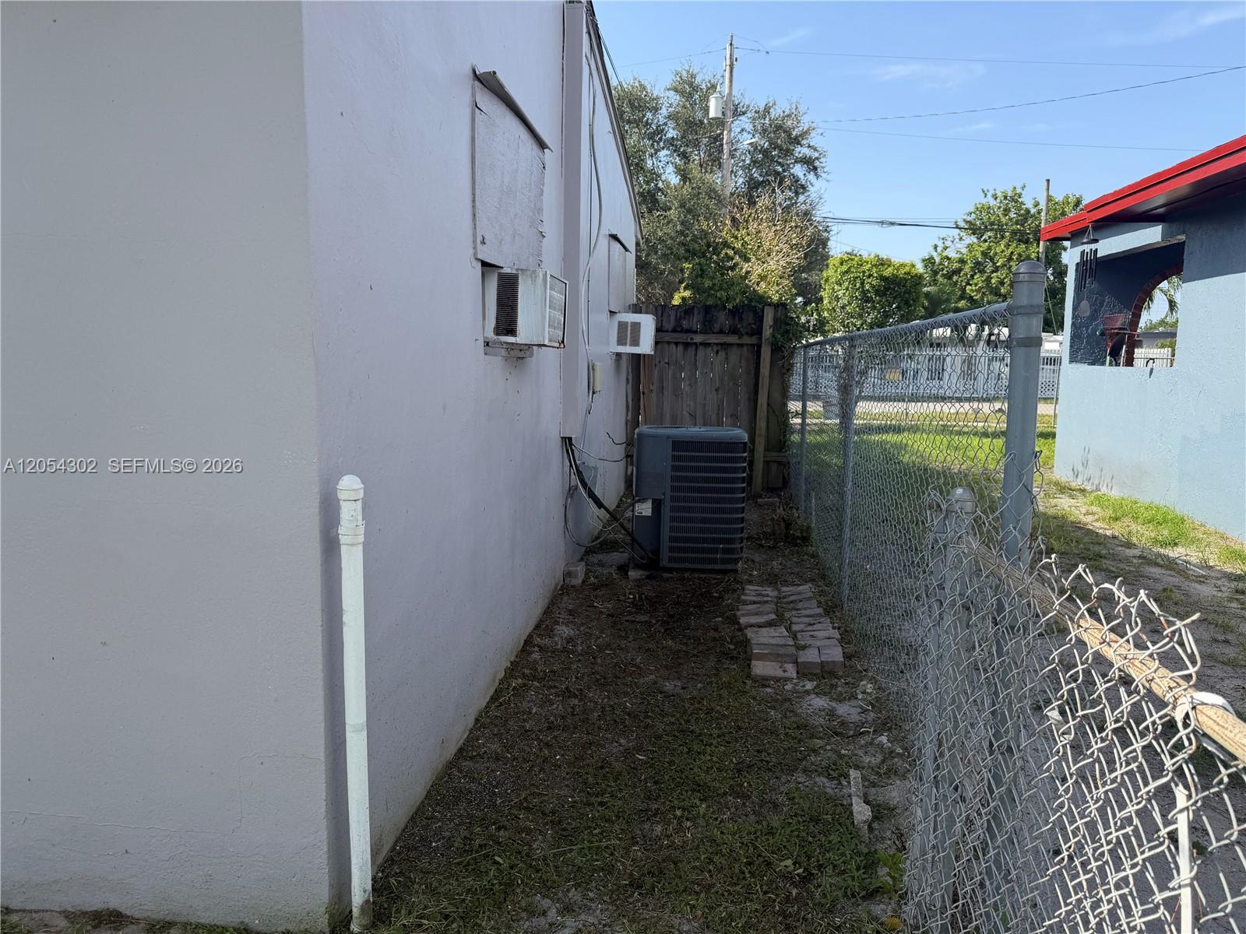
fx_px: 864
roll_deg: -0.9
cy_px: 467
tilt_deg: -6.5
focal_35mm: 24
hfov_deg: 71.6
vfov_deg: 56.8
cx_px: 623
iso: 80
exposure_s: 1/2169
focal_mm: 6.76
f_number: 1.78
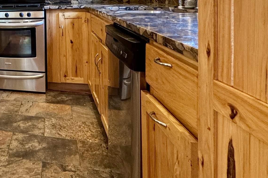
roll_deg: +1.6
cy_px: 7
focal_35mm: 39
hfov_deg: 37.7
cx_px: -52
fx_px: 290
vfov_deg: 32.0
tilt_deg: -3.3
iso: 250
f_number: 2.2
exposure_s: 1/60
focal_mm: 2.22
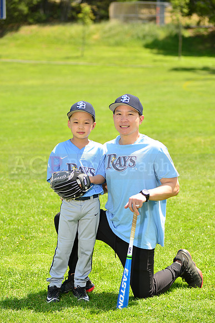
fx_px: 1038
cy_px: 162
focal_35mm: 116
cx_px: 108
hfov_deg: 11.8
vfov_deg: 17.6
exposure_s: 1/250
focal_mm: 116
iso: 100
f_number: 5
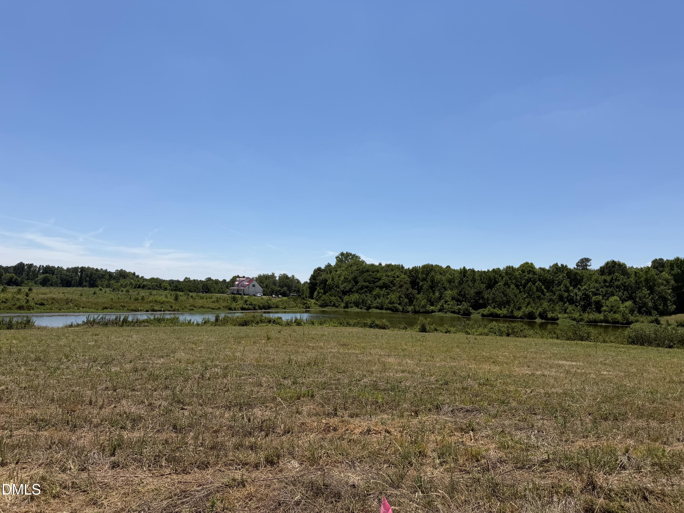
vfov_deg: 56.8
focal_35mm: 24
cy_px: 256
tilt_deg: +4.6
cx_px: 342
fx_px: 474
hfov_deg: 71.6
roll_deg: -2.6
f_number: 1.78
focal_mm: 6.76
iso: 80
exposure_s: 1/7353
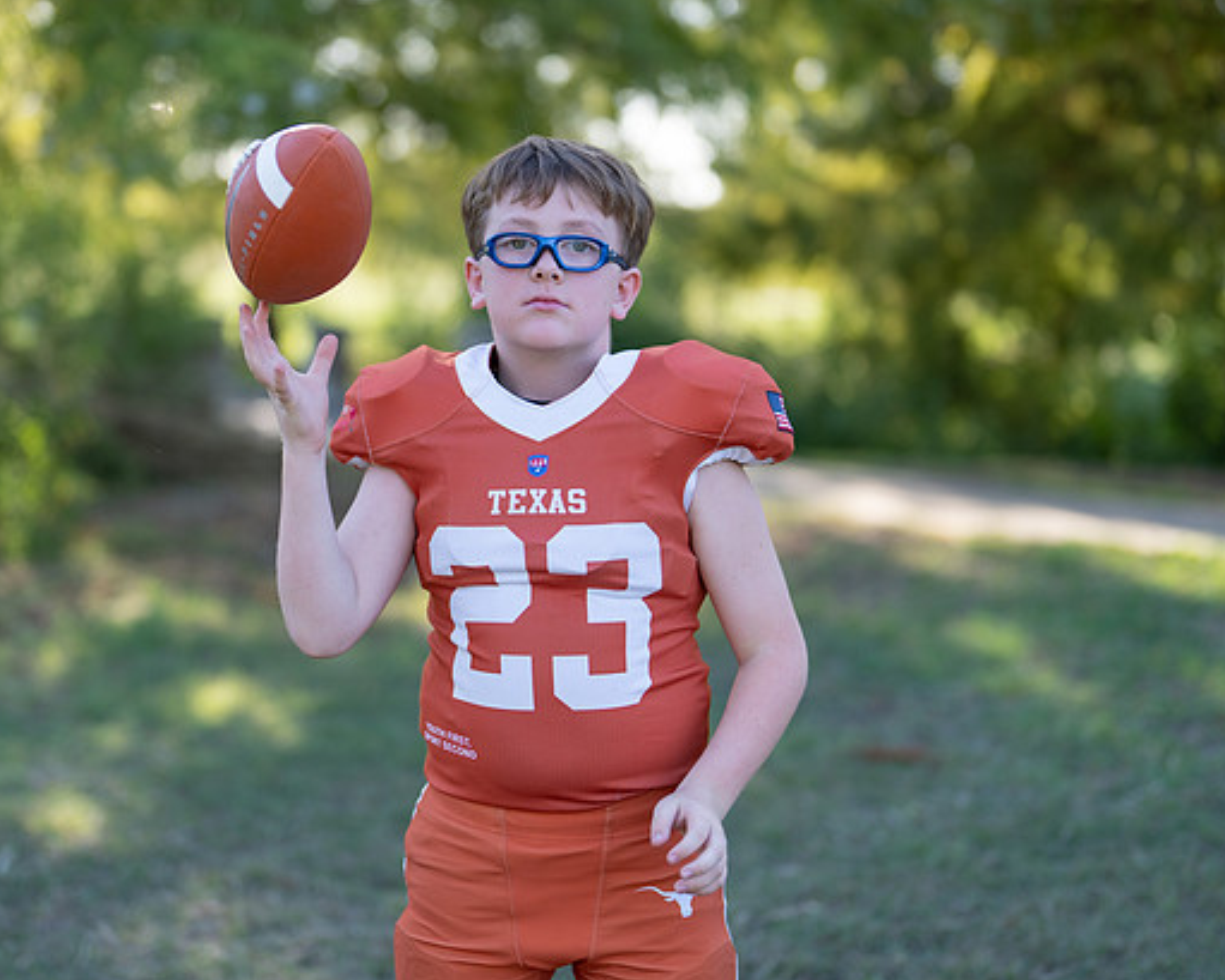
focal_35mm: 66
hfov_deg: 28.7
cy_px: 414
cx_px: 522
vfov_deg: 23.1
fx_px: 2393
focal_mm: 50
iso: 100
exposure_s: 1/1250
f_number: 1.2
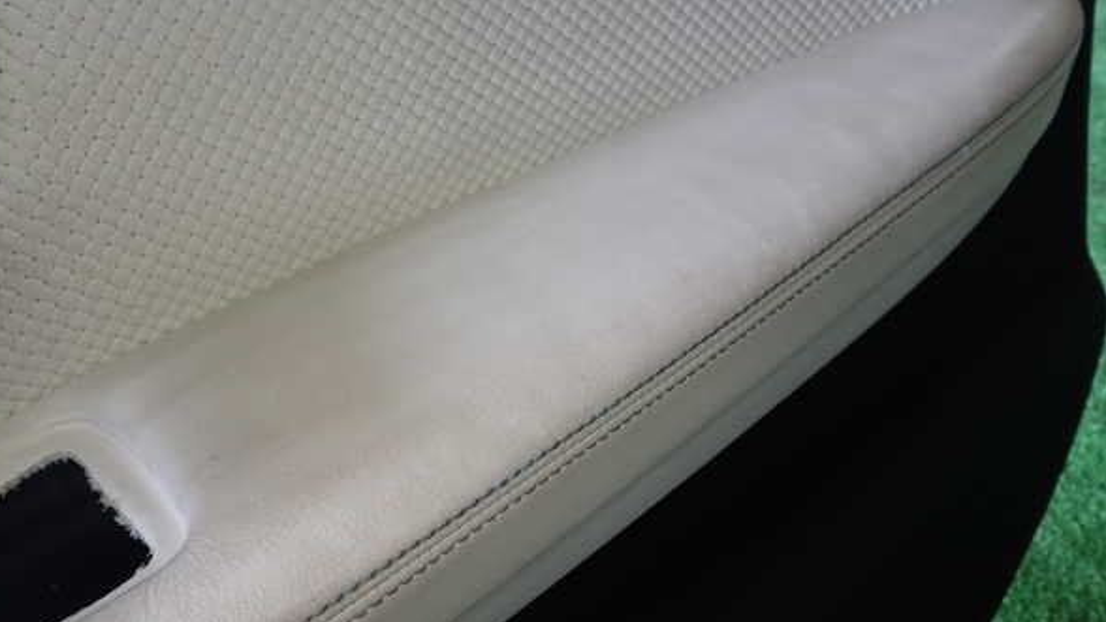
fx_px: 1173
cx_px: 544
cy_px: 361
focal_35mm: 40
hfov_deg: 50.5
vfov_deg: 29.7
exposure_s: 1/80
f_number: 2.5
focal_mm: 6.37
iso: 200
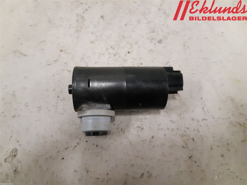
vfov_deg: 53.1
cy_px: 92
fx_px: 186
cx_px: 124
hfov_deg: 67.3
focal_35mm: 26
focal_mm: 3.93
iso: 800
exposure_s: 1/161
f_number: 1.7
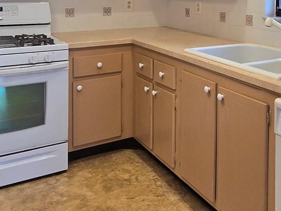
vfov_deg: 31.5
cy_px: -5
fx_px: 341
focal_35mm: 42
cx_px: 219
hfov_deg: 43.0
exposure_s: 1/60
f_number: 2.2
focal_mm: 2.2
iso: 100
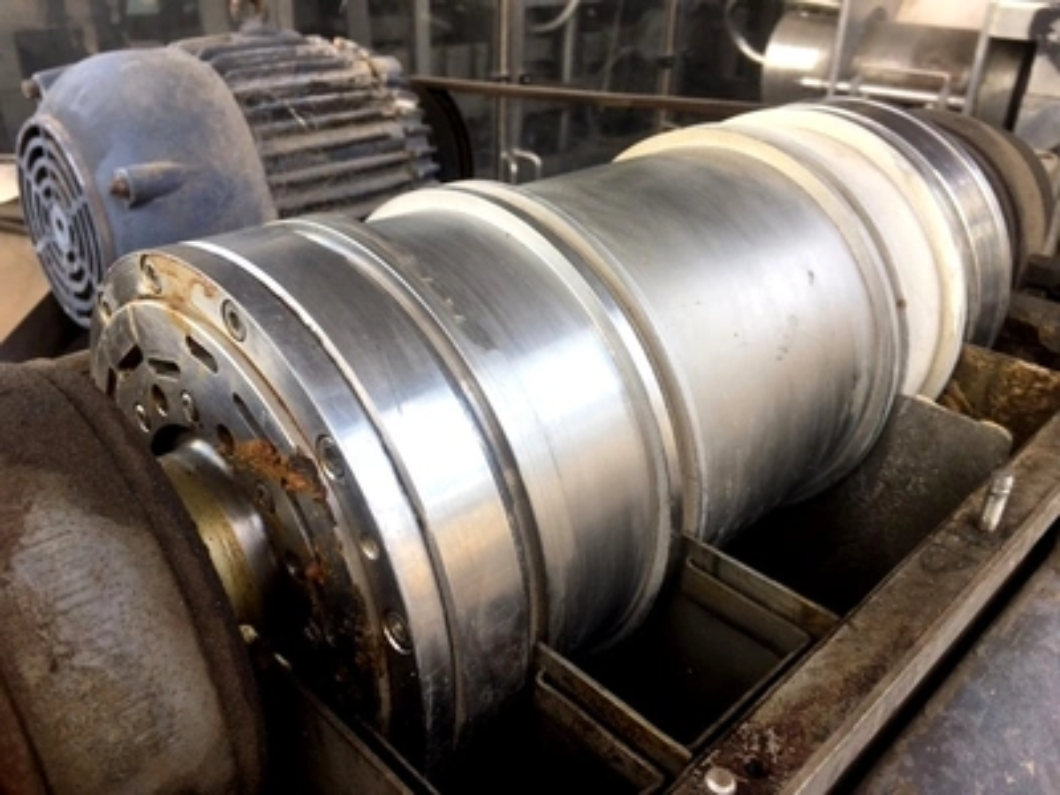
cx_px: 530
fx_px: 888
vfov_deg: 48.2
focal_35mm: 29
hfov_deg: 61.7
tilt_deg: -27.8
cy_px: 398
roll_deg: -2.9
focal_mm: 4.15
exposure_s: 1/100
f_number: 2.2
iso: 25
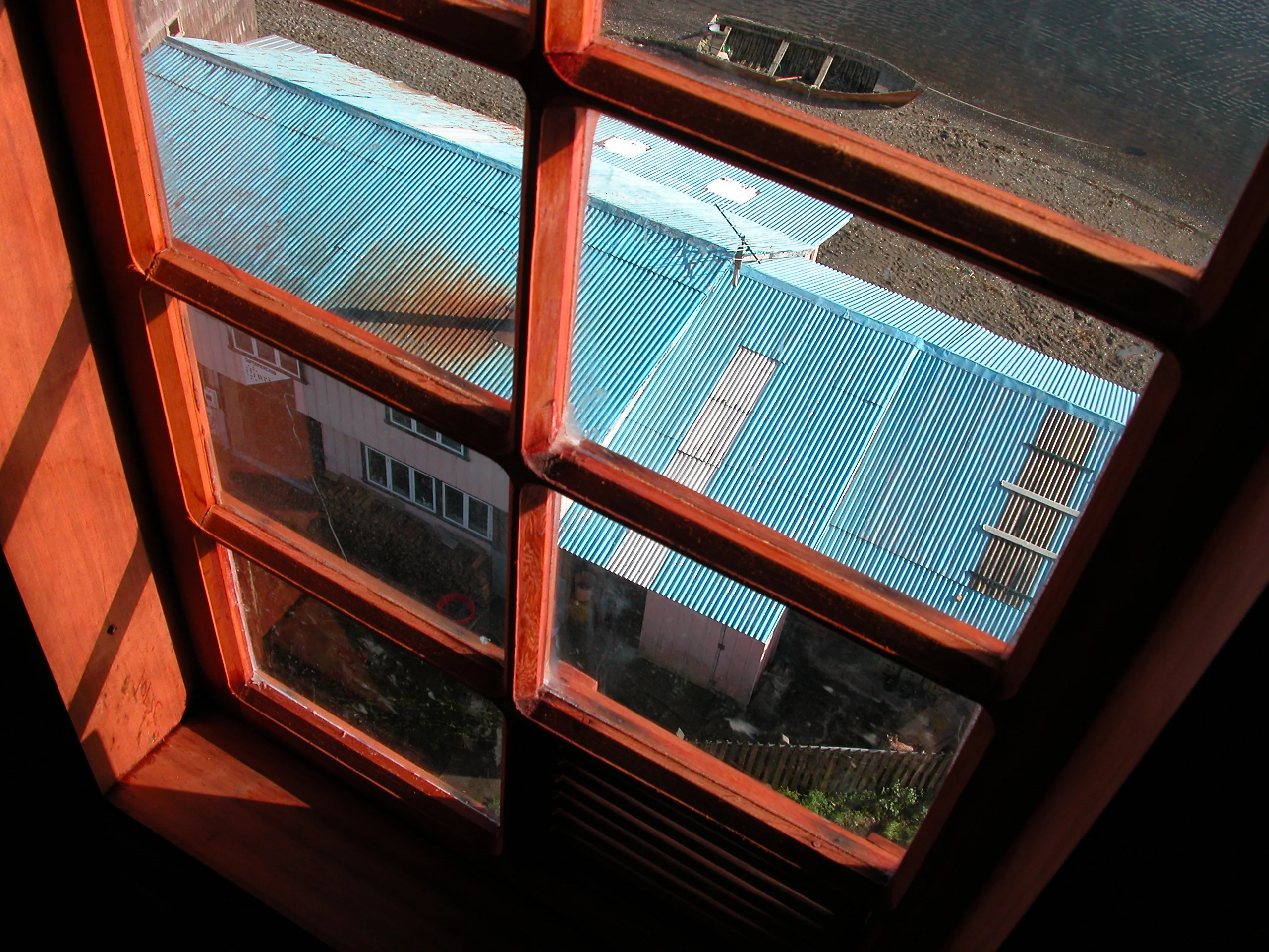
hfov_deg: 52.6
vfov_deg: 40.7
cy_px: 476
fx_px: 1283
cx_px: 634
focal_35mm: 35
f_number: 5.6
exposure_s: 1/257
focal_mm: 8.9
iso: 100
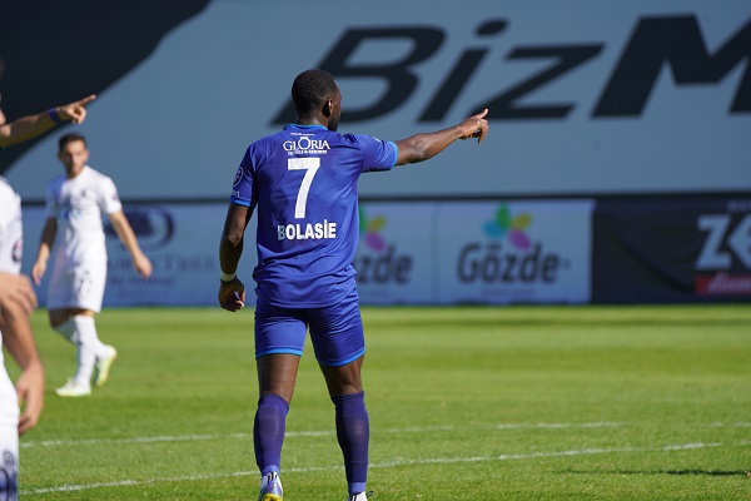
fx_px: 6258
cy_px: 250
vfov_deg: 4.6
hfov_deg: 6.9
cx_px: 376
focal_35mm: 300
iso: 100
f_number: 5.6
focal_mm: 300
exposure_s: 1/400
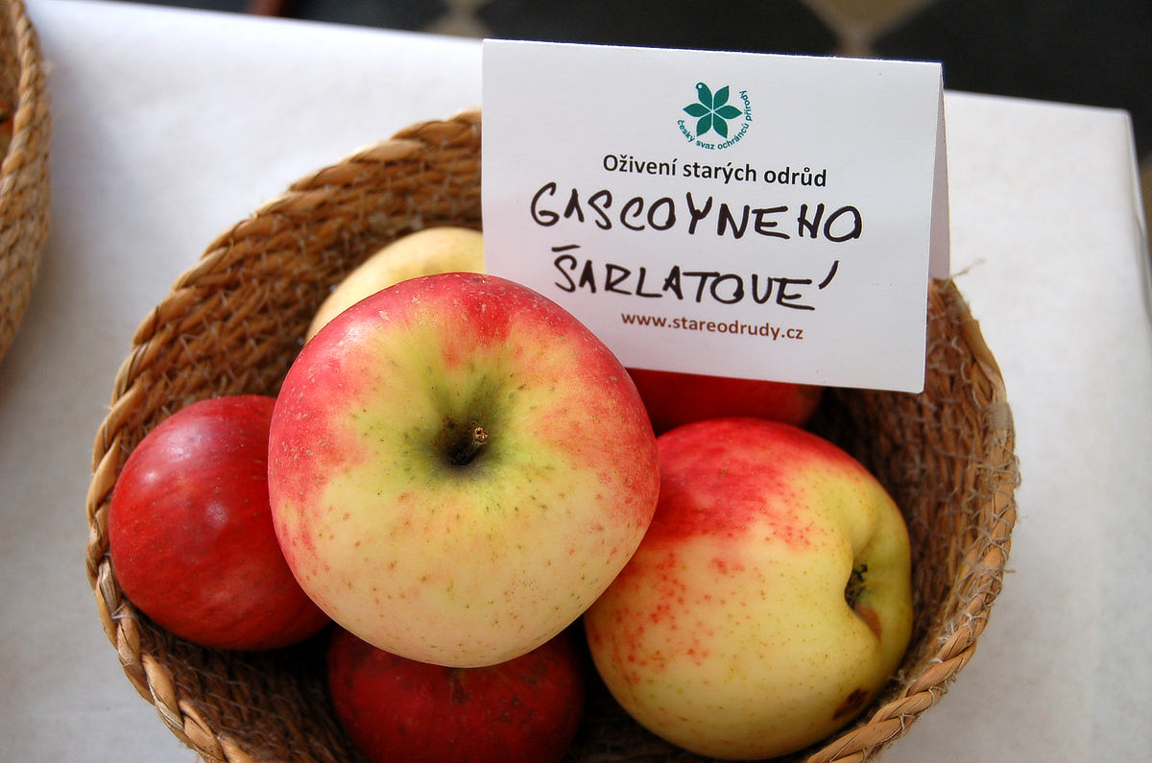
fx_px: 1916
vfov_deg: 22.5
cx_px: 576
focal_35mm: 60
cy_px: 382
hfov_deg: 33.5
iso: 400
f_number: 5.6
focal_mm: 40
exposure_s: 1/125
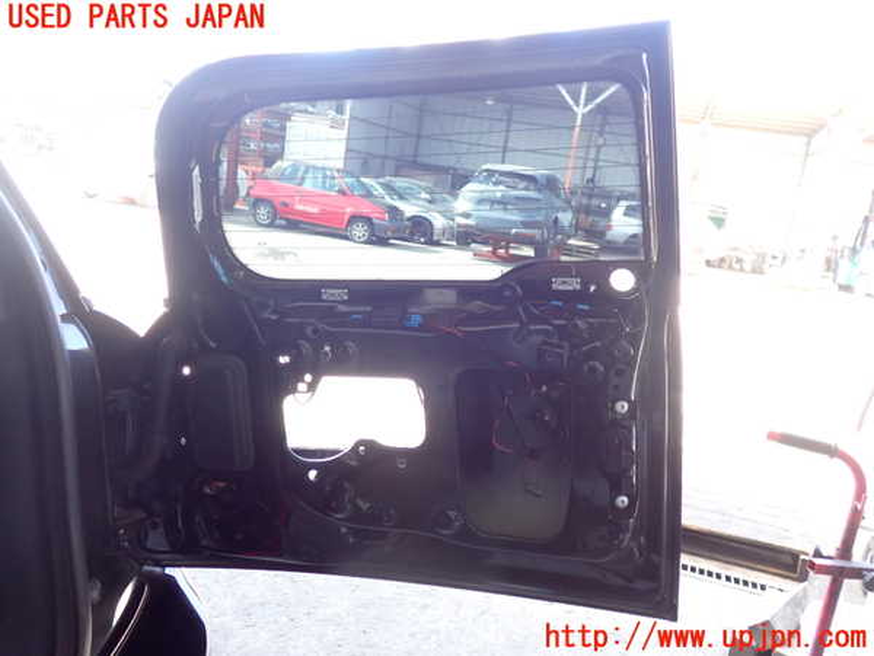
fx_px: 757
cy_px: 328
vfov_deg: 46.8
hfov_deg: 60.0
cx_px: 437
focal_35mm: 30
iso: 200
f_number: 2.3
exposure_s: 1/60
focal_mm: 5.4
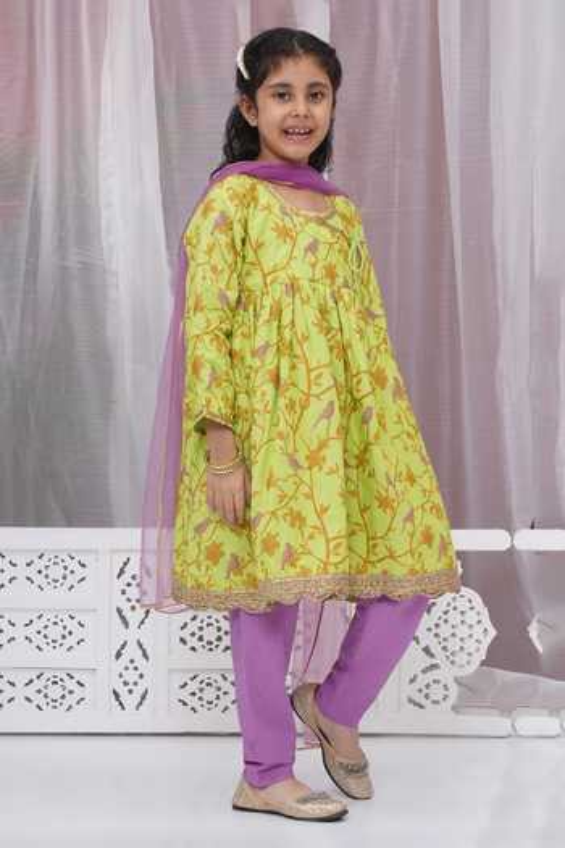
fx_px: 2236
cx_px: 282
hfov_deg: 14.4
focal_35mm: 95
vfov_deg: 21.5
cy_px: 424
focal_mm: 95
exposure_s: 1/125
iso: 500
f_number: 20
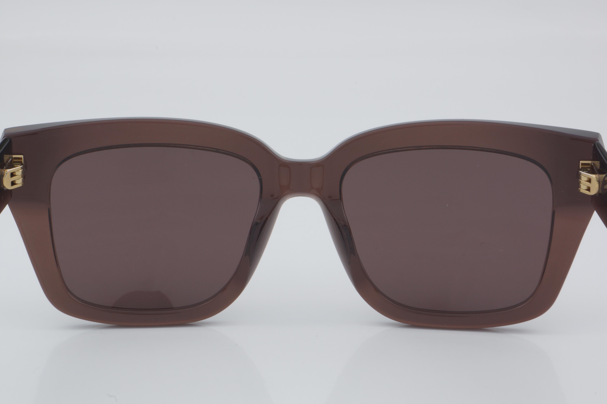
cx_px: 304
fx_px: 1391
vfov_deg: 16.6
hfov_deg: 24.6
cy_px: 202
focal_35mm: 82
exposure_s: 1/4
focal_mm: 55
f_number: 32
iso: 100
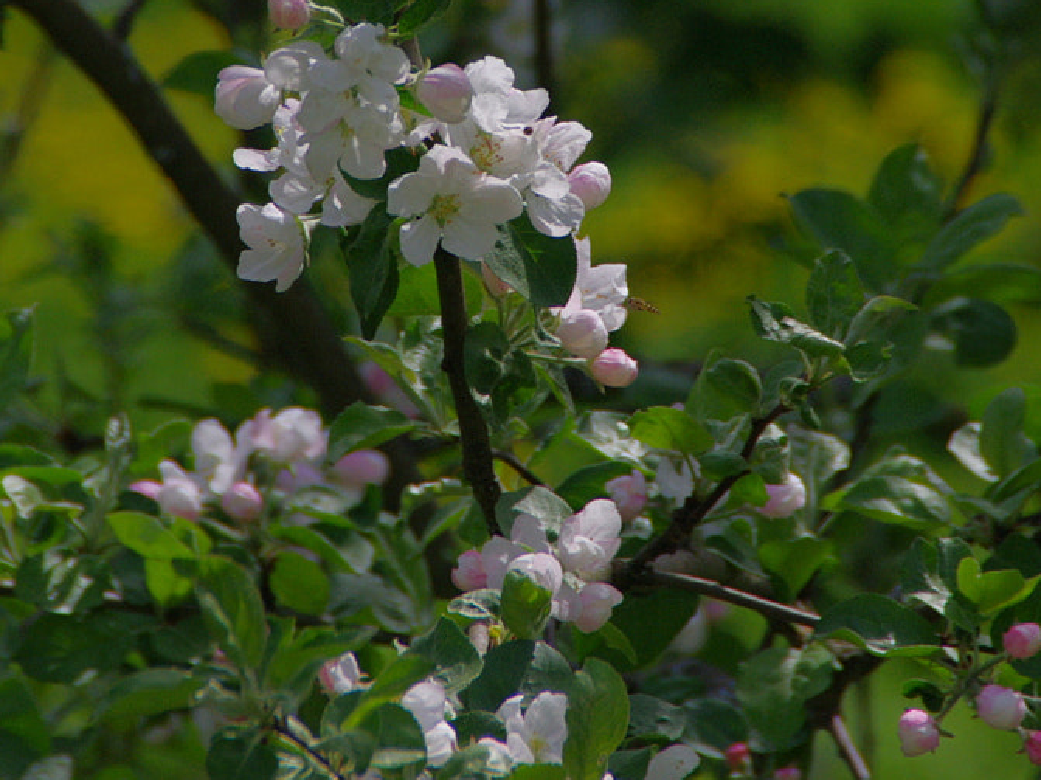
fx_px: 25828
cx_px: 521
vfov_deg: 1.7
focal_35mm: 859
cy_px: 72
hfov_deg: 2.3
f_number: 6.3
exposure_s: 1/1250
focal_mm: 250
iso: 200
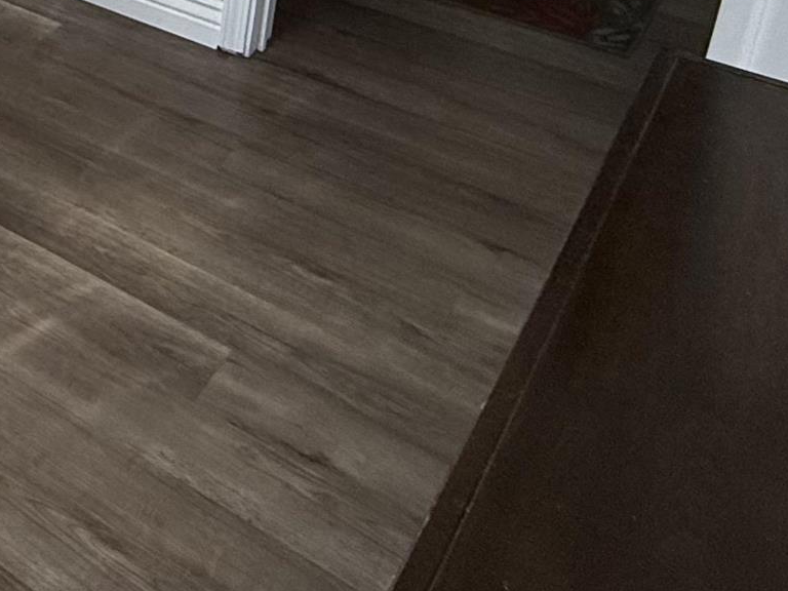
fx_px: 1275
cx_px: -333
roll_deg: +1.4
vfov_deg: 22.0
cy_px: -278
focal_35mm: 56
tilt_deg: -17.2
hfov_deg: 26.7
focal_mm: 2.22
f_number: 2.2
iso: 160
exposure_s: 1/99
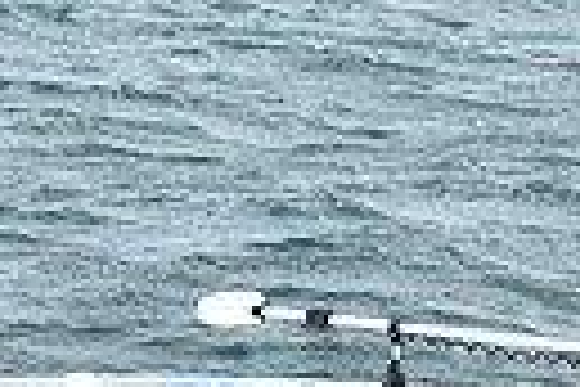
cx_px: -544
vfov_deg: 1.7
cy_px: 506
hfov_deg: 2.5
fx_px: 13081
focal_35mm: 812
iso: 400
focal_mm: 120
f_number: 6.7
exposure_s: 1/1000
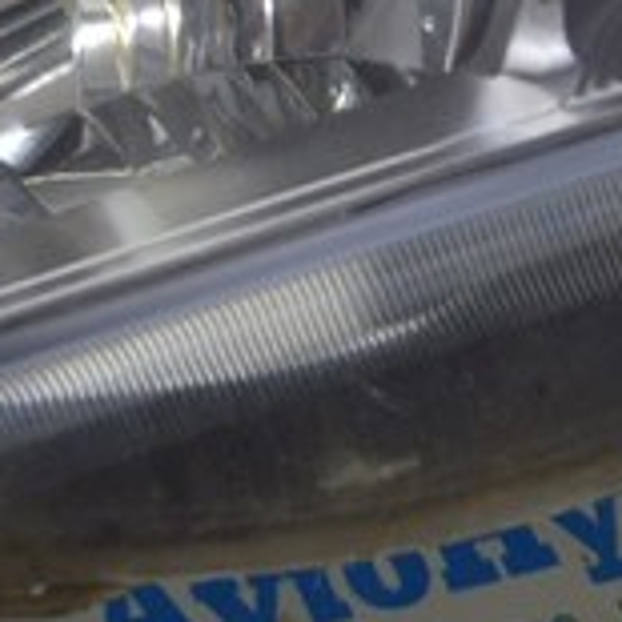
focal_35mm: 168
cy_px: -319
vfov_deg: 10.1
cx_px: 217
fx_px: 3415
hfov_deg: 10.4
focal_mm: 20
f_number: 5.6
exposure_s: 1/20
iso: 400
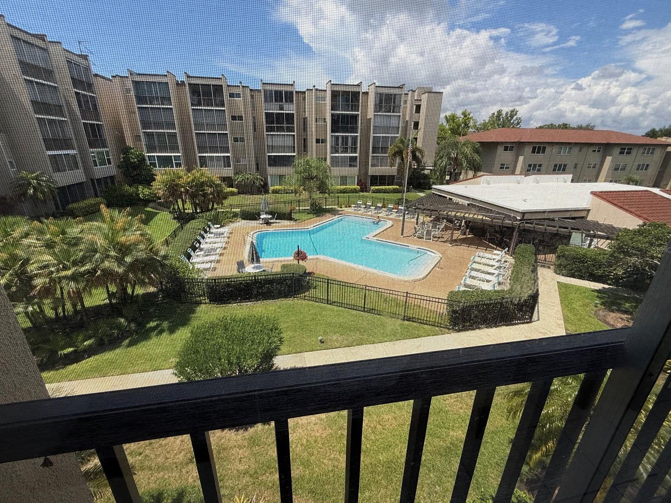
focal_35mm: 15
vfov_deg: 81.8
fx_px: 291
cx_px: 334
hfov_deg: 98.2
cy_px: 249
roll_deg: -1.0
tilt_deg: -19.7
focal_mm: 2.22
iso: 50
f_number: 2.2
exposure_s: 1/914
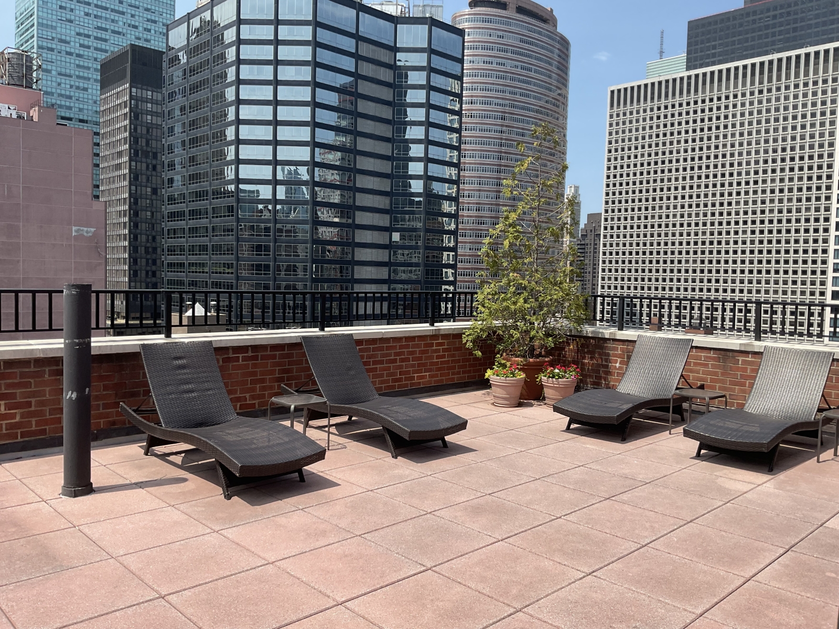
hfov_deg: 61.7
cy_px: 314
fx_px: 703
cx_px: 420
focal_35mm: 29
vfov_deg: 48.2
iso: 16
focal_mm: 3
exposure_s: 1/1490
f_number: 1.8
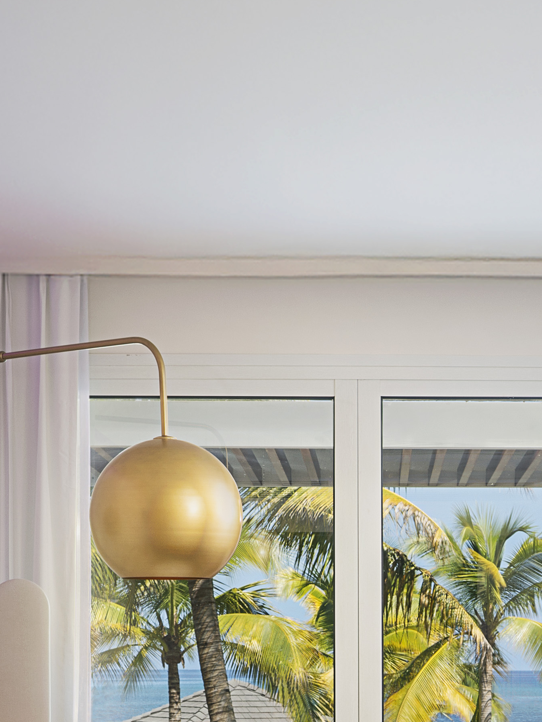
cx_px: 806
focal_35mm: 106
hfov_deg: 13.2
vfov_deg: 17.5
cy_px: 917
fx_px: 2213
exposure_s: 1/3
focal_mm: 24
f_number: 9.5
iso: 100
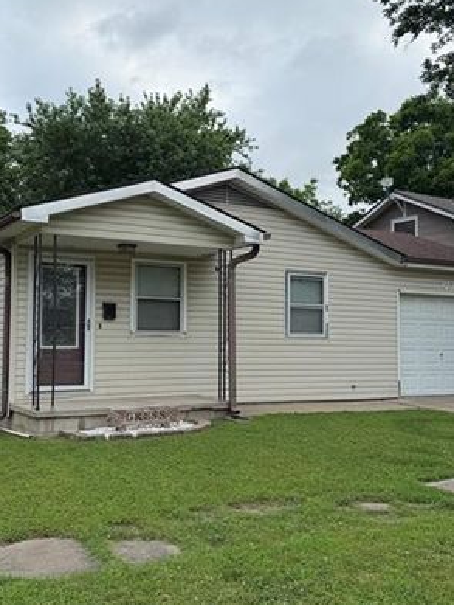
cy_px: 302
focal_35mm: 41
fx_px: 716
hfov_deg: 35.2
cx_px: 225
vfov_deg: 45.7
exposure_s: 1/2445
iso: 80
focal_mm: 6.76
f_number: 1.78
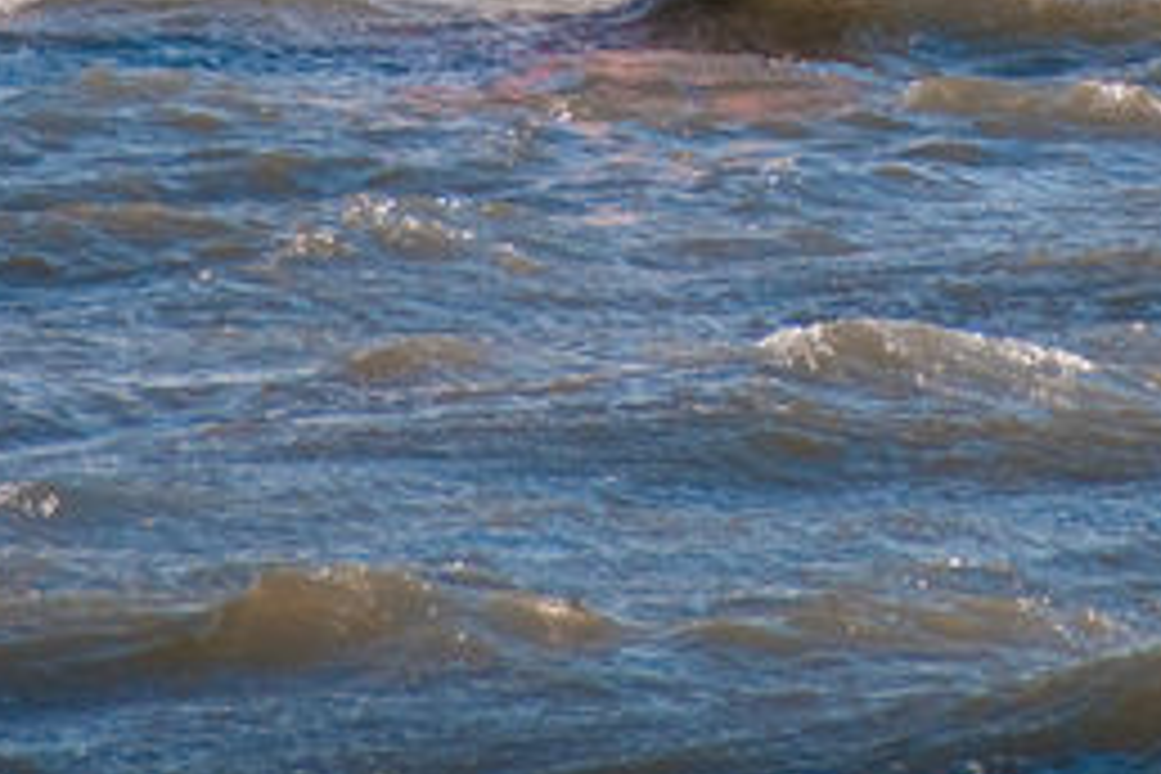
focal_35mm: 1045
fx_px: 33699
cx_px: 810
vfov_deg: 1.3
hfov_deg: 2.0
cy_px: -513
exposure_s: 1/2000
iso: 200
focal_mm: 200
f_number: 6.3
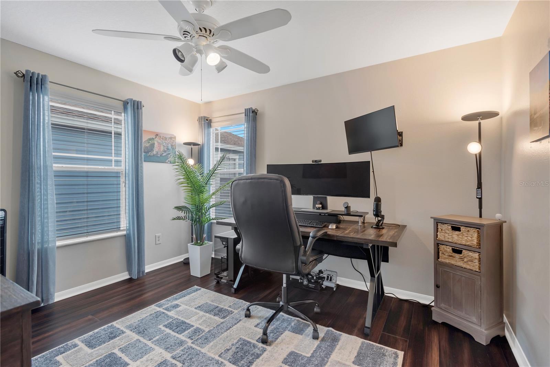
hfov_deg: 93.3
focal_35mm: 17
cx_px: 275
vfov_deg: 70.5
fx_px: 260
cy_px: 184
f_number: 5.6
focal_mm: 17
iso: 400
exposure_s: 1/40
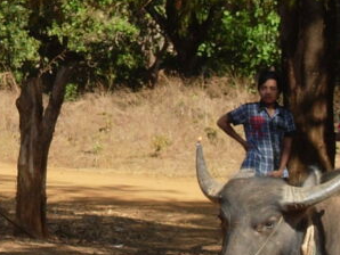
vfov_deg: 4.7
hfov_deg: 6.2
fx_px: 3106
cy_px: 132
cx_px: -107
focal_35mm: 316
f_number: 4.3
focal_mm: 19.1
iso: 79
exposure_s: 1/470
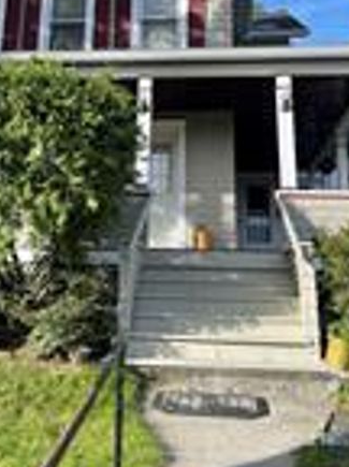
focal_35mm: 40
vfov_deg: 46.0
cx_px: 143
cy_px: 148
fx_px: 539
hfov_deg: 35.8
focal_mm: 5.1
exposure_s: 1/1252
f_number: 1.6
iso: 32
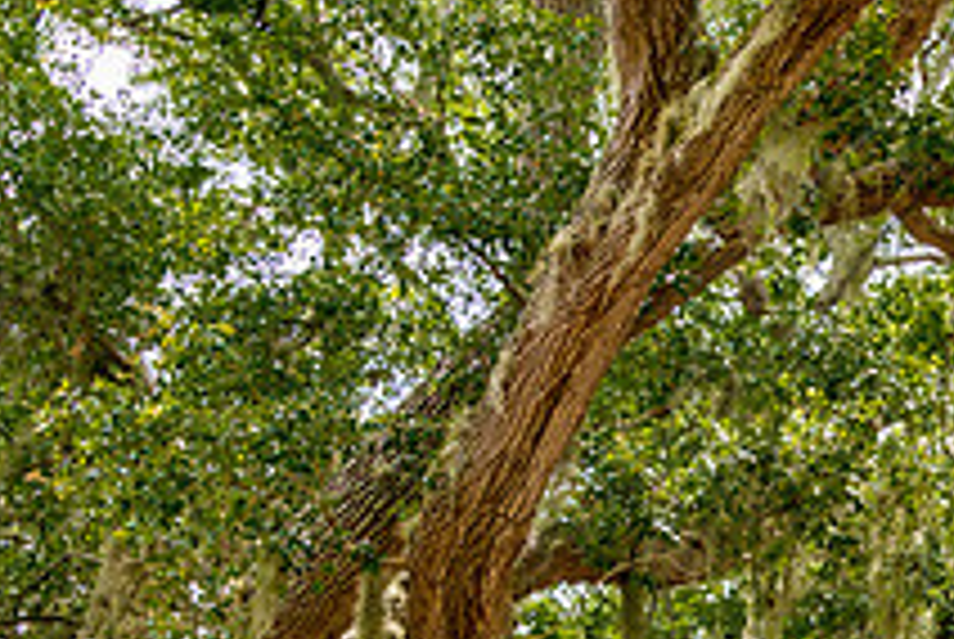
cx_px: 1296
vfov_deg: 11.0
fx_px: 3264
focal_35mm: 123
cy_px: 781
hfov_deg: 15.7
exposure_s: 1/100
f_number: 8
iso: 160
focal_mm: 45
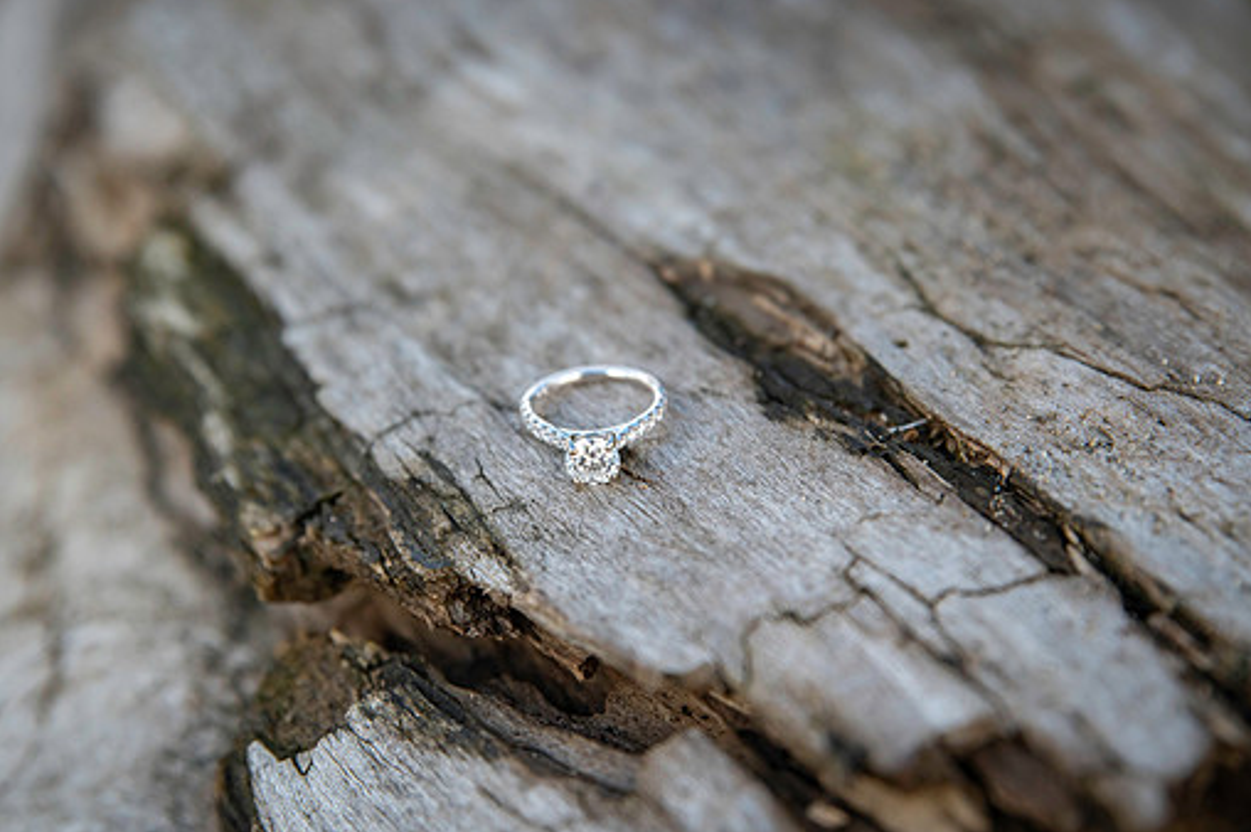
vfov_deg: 17.0
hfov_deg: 25.4
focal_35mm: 80
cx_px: 593
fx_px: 2778
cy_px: 465
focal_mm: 70
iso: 1250
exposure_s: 1/5000
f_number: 3.2
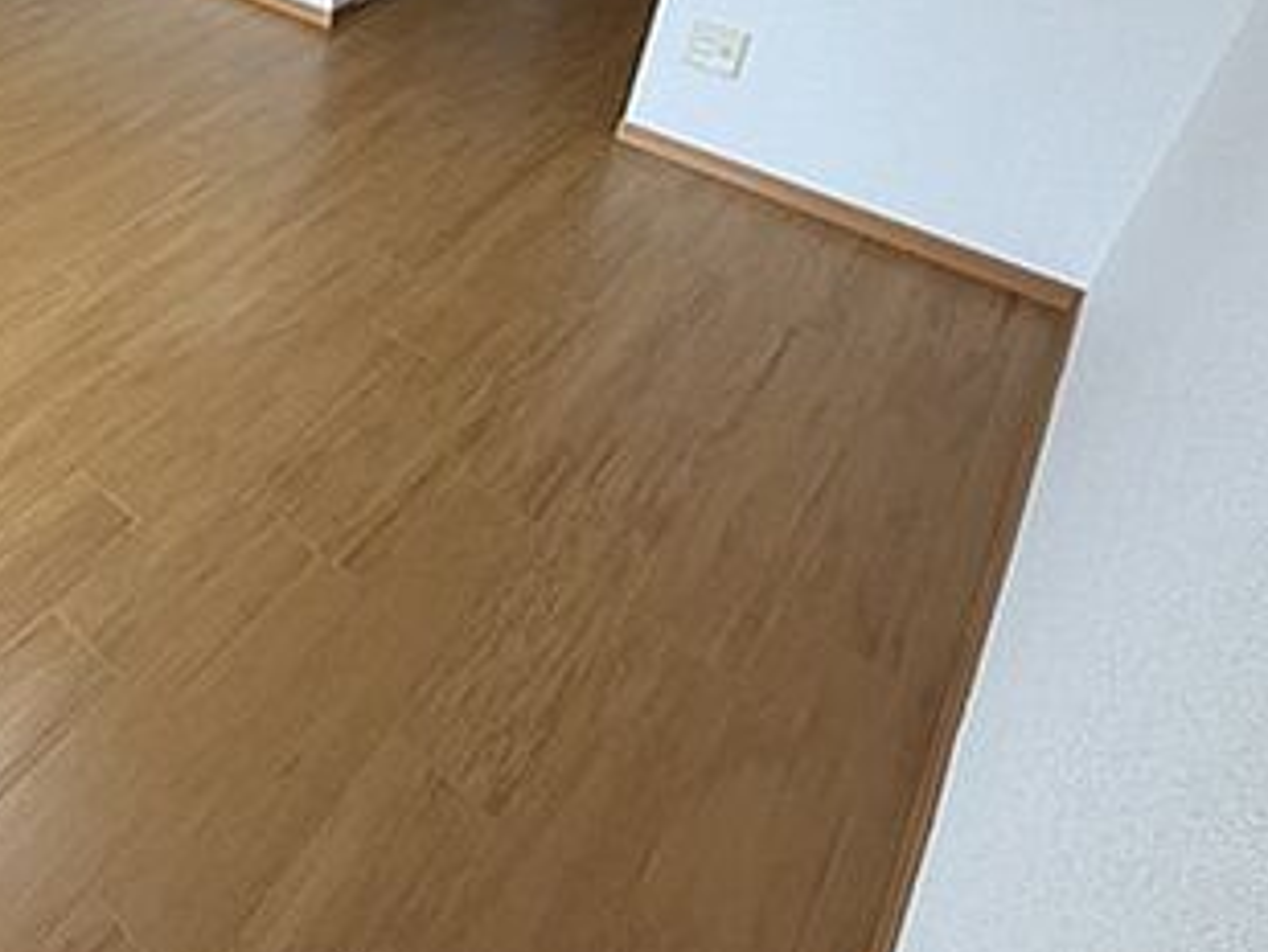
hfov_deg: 51.2
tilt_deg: -26.1
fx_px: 1063
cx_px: 37
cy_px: 29
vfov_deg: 42.5
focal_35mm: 29
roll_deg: +0.8
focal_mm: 2.22
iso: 125
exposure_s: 1/120
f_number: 2.2
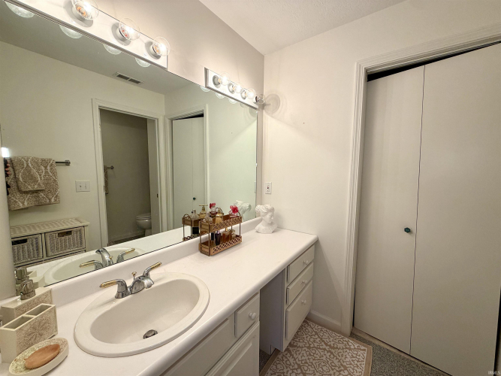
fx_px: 203
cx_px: 250
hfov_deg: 102.1
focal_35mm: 14
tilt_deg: -4.8
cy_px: 188
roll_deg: +0.0
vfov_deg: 85.7
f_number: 2.2
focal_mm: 2.22
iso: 100
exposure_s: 1/120
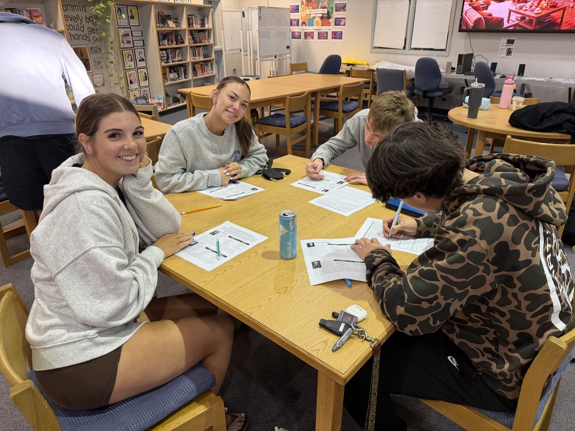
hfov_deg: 71.6
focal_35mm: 24
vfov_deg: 56.8
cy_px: 216
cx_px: 288
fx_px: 399
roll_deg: +0.4
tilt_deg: -23.9
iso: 160
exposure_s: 1/60
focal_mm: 6.76
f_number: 1.78
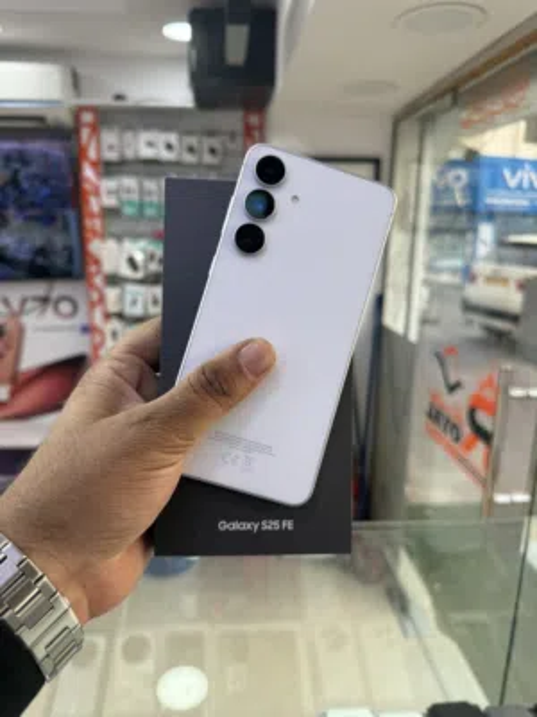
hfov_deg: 56.8
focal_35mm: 24
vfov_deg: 71.6
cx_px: 268
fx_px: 496
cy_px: 358
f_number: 1.78
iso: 80
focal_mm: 6.76
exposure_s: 1/345
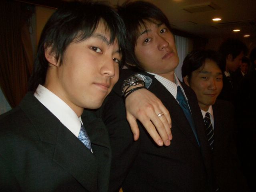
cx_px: 128
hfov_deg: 52.6
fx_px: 259
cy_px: 96
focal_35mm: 35
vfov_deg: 40.7
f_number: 2.6
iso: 100
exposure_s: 1/60
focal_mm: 5.8
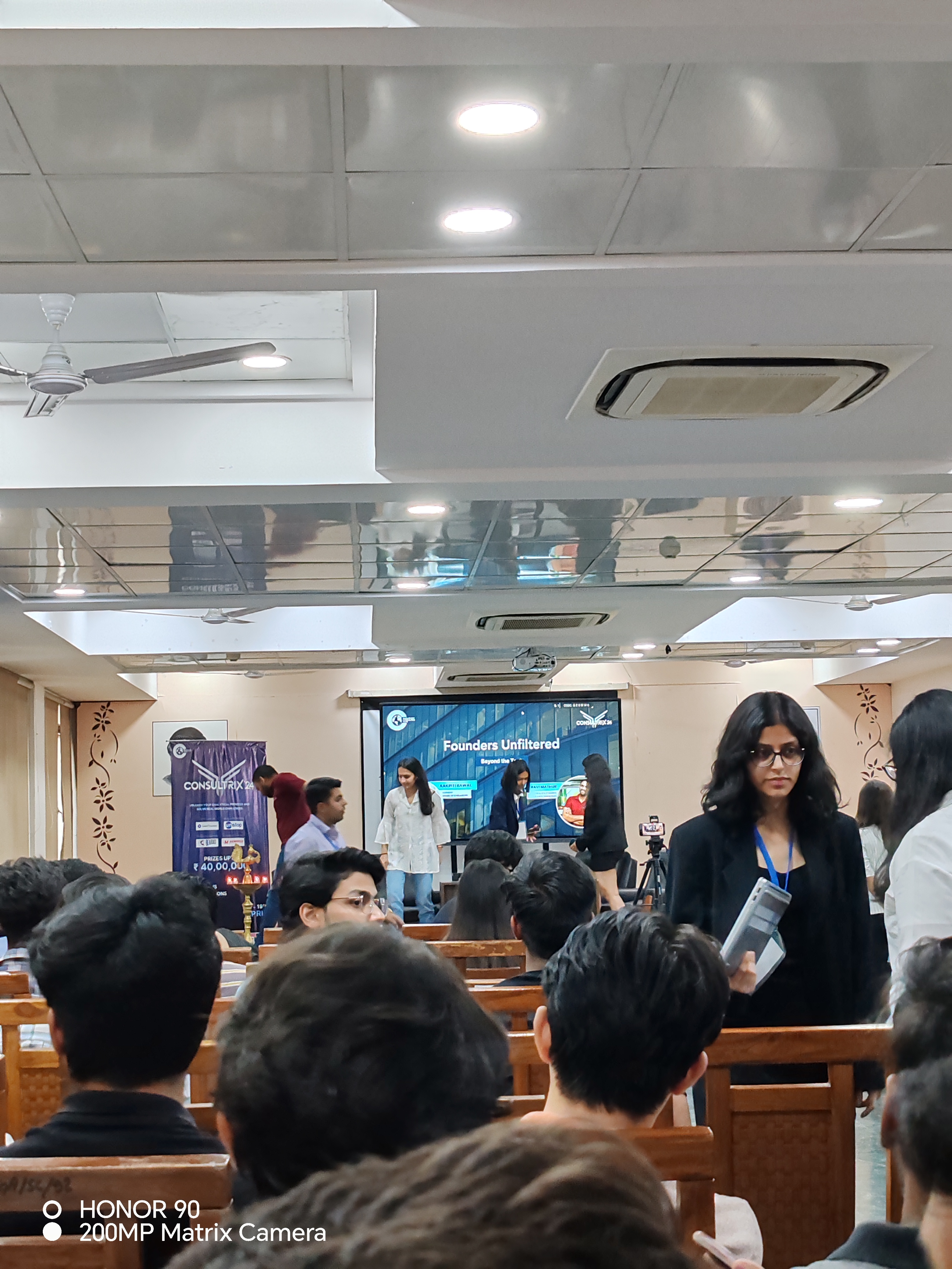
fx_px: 1980
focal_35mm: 54
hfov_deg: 27.0
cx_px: 476
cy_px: 634
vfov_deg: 35.5
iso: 1000
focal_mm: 6.12
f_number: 1.9
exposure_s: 1/100
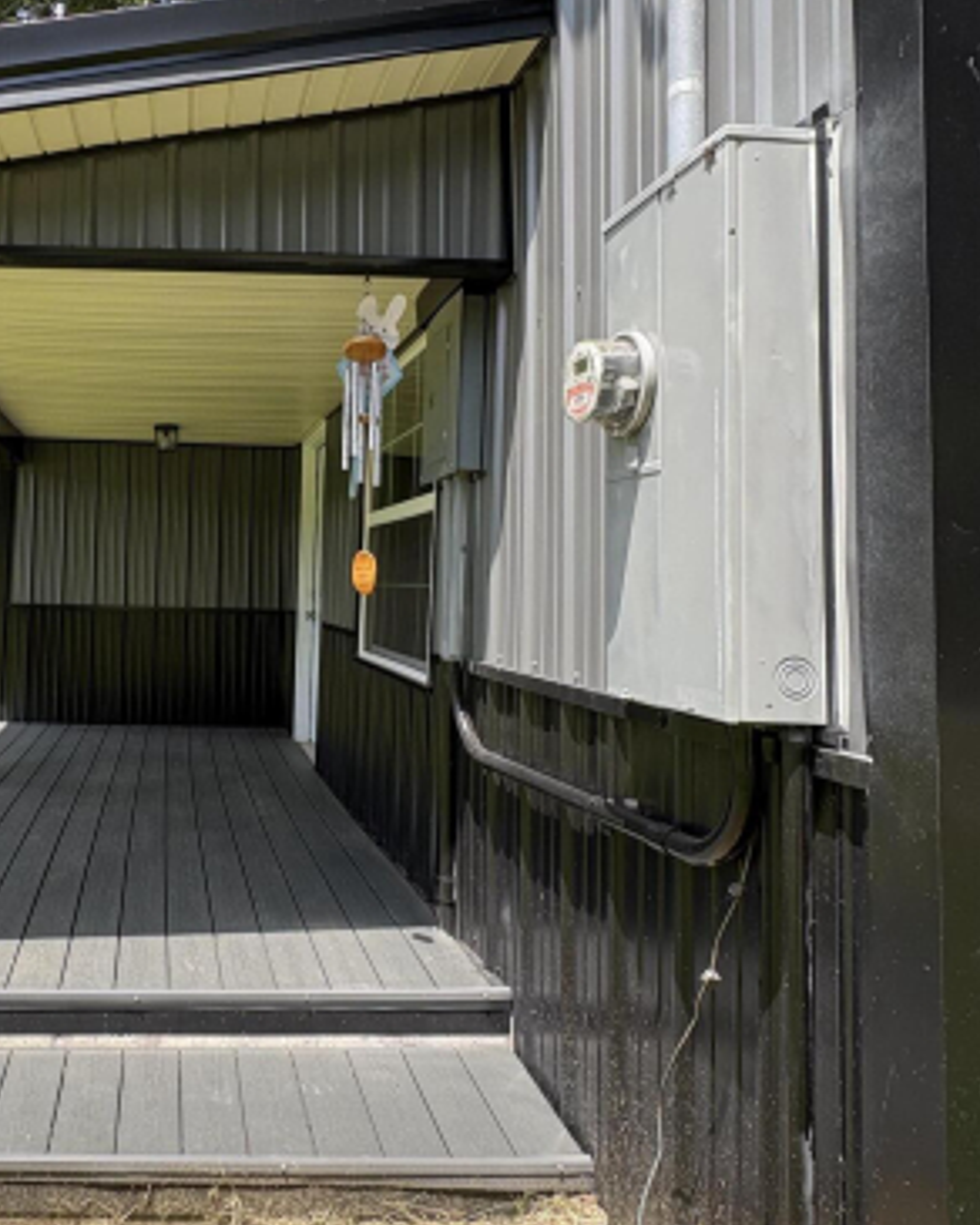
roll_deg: -2.2
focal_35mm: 25
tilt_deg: +4.5
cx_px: 201
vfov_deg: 67.7
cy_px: 519
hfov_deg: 53.2
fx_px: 906
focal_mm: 2.22
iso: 40
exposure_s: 1/334
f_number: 2.2
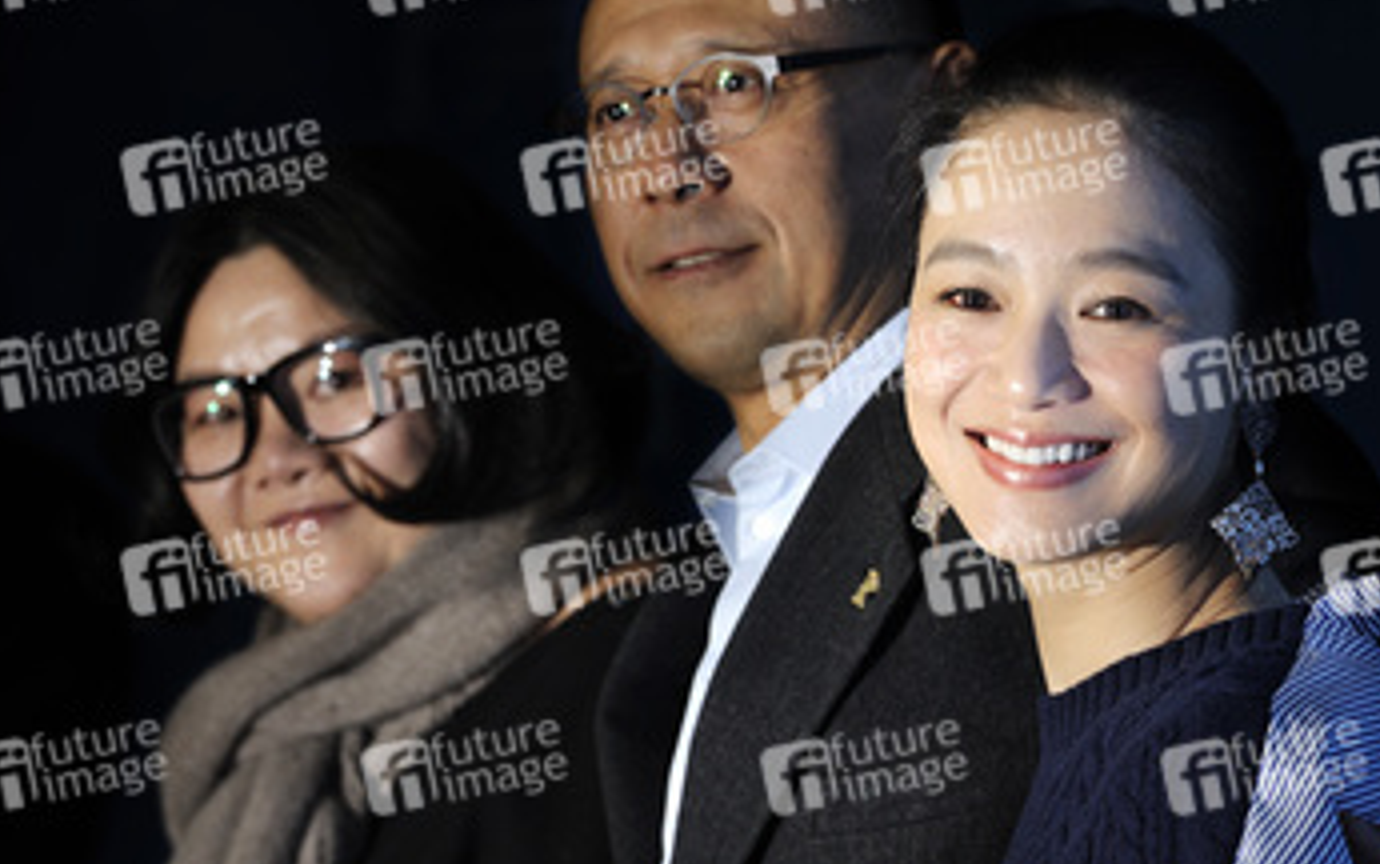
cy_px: 468
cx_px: 518
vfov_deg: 4.9
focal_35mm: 266
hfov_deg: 7.9
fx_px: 10009
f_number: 7.1
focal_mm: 200
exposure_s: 1/200
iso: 200
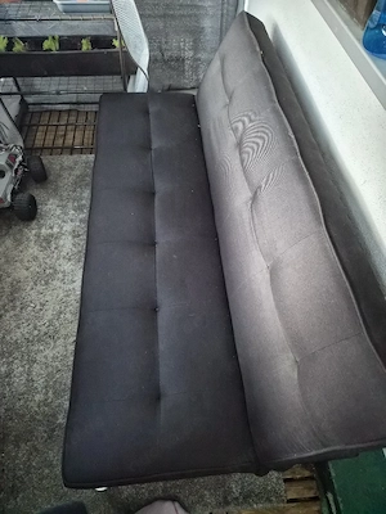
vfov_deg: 73.9
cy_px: 257
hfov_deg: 58.9
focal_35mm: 23
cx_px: 193
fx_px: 342
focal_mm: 5.4
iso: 2500
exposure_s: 1/100
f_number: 1.8
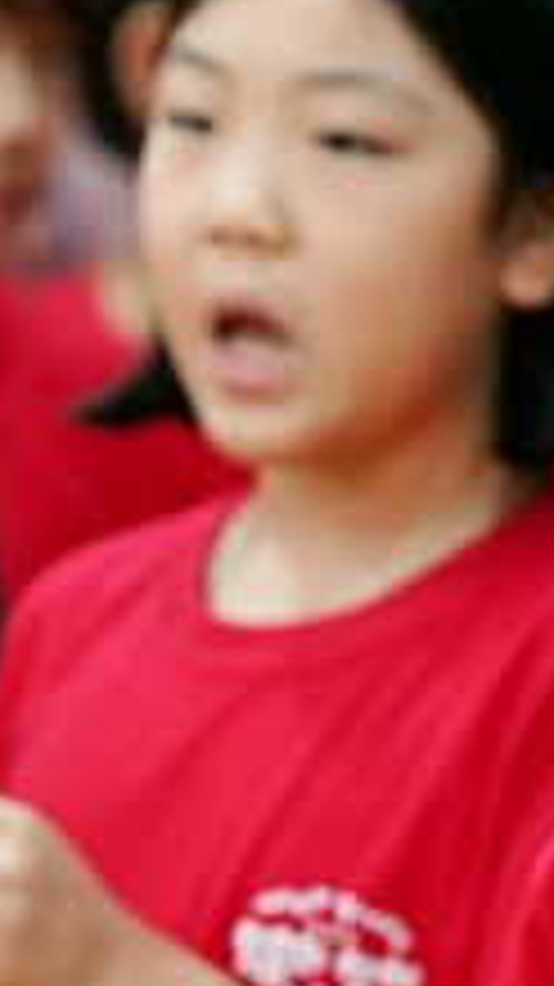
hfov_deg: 2.1
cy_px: 603
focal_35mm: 581
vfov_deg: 3.7
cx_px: -32
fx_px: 15191
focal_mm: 135
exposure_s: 1/160
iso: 1600
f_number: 3.2
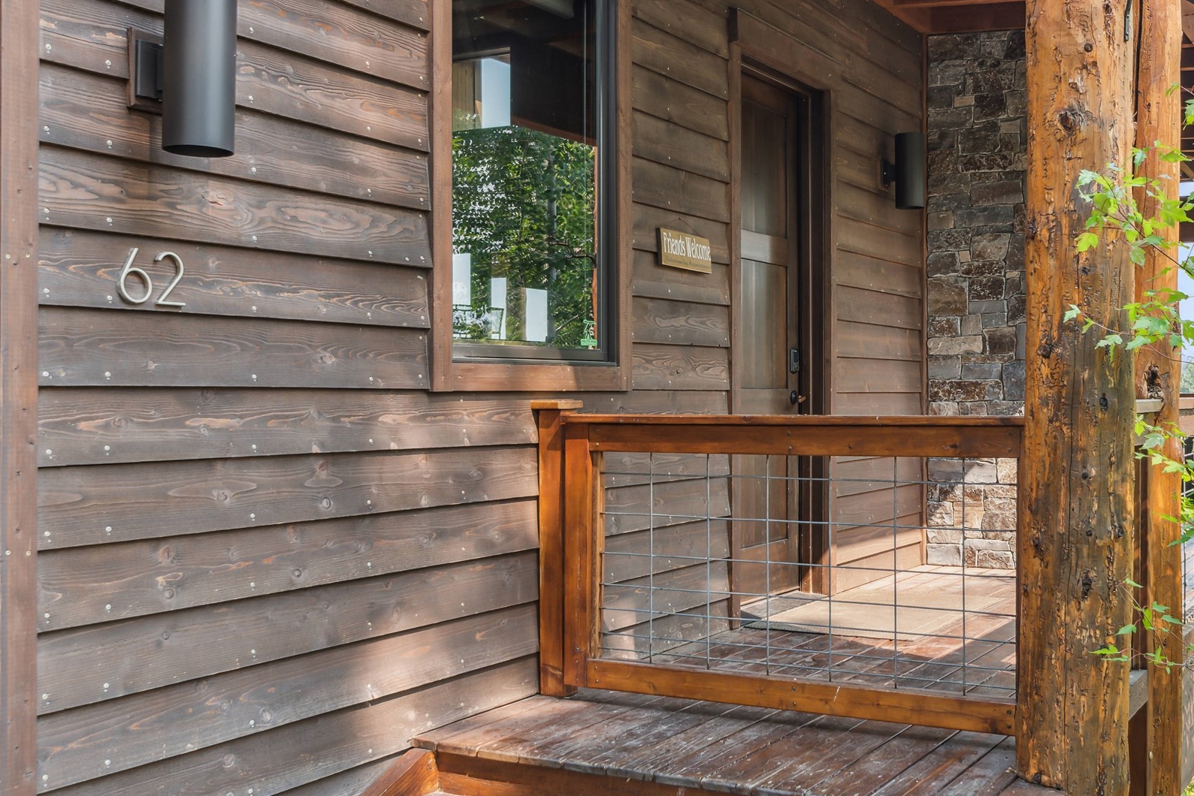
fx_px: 1360
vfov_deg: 32.6
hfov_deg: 47.0
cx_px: 747
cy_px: 362
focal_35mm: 41
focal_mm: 20
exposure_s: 1/100
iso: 200
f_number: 6.3
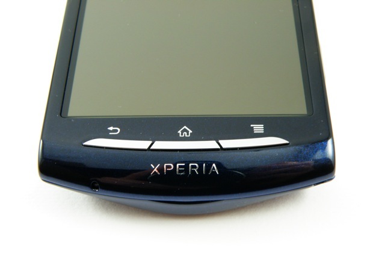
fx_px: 593
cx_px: 186
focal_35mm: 55
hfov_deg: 34.9
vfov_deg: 26.6
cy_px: 140
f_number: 5
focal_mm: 9.77
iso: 100
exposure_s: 1/20
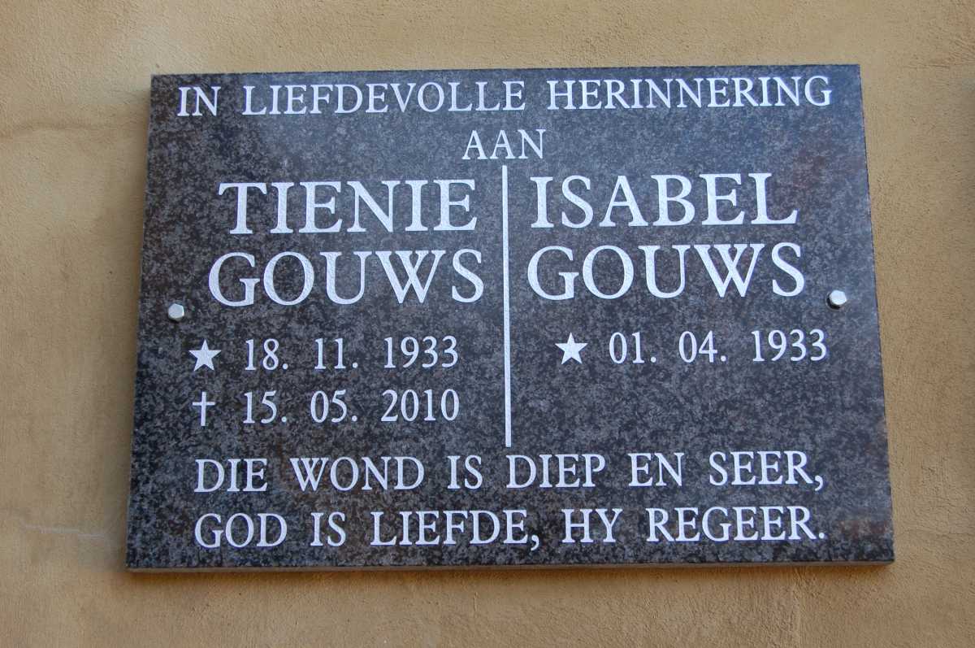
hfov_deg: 31.9
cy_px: 324
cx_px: 488
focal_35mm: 63
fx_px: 1704
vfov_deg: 21.5
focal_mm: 42
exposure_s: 1/30
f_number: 6.3
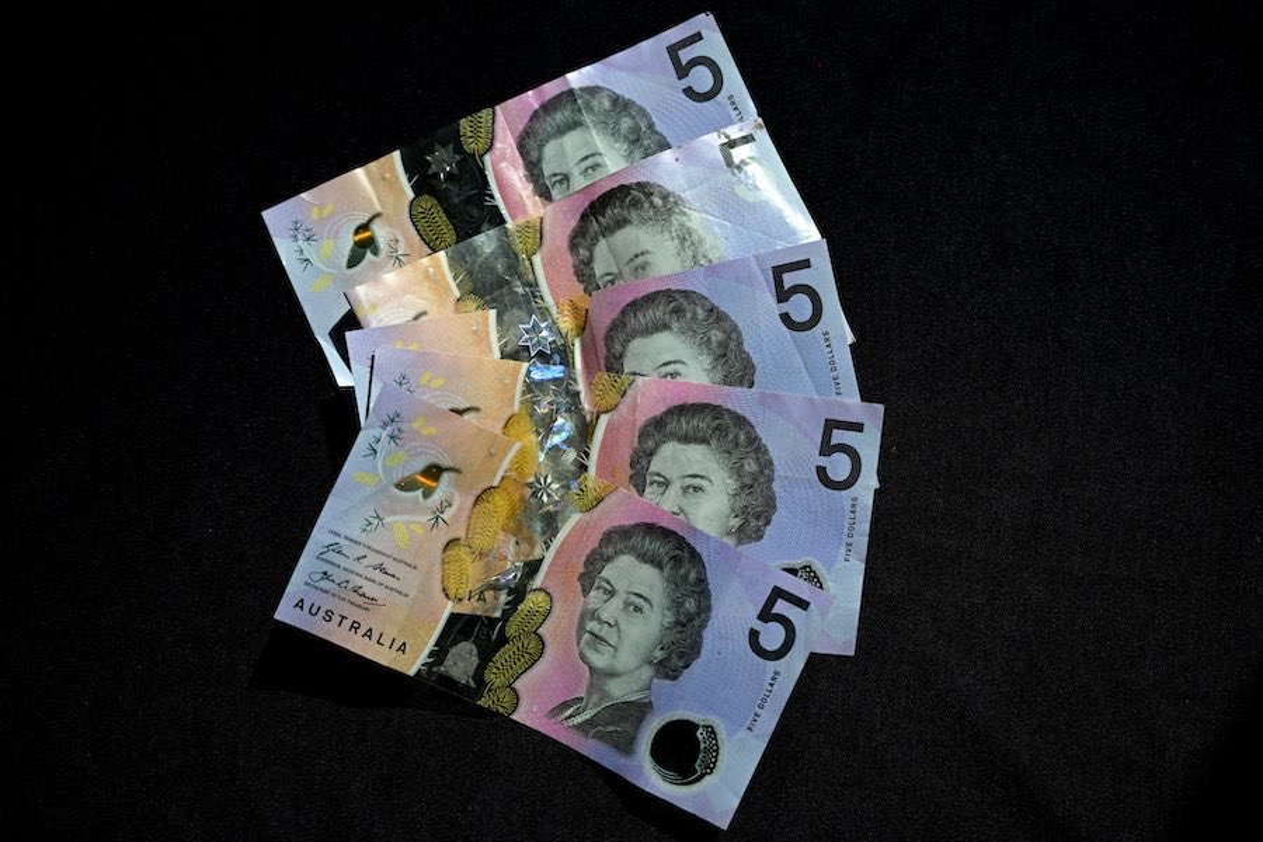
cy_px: 421
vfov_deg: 19.5
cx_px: 632
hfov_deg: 28.8
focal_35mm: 70
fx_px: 2456
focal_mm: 70
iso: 400
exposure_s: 1/8000
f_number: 4.5
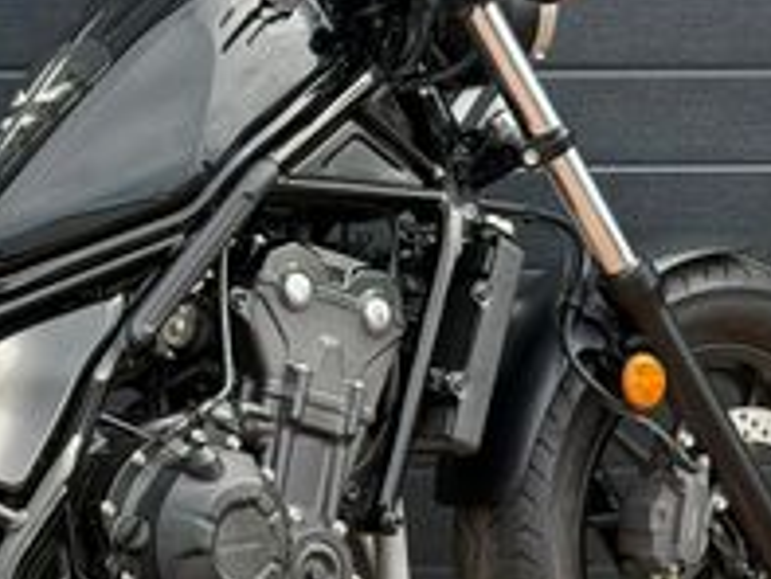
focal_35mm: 156
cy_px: 403
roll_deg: -0.5
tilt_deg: -12.2
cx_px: -70
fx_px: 3477
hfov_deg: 12.4
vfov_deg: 9.5
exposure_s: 1/1285
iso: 64
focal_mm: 6.76
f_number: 1.78
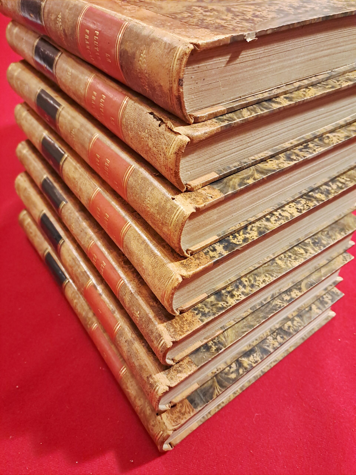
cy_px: 238
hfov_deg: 54.9
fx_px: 343
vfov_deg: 69.4
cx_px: 178
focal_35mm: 25
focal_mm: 4.65
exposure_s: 1/20
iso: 500
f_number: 1.8
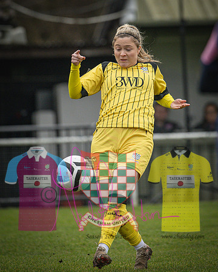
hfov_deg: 1.9
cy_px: 77
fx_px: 6527
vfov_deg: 2.4
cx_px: 138
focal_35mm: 809
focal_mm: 400
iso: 2000
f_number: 4.5
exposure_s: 1/2500
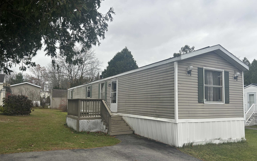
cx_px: 127
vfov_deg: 44.5
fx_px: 196
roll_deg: +0.3
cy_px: 88
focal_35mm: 28
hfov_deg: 66.5
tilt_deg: +4.7
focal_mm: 5.7
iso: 50
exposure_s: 1/733
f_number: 1.5
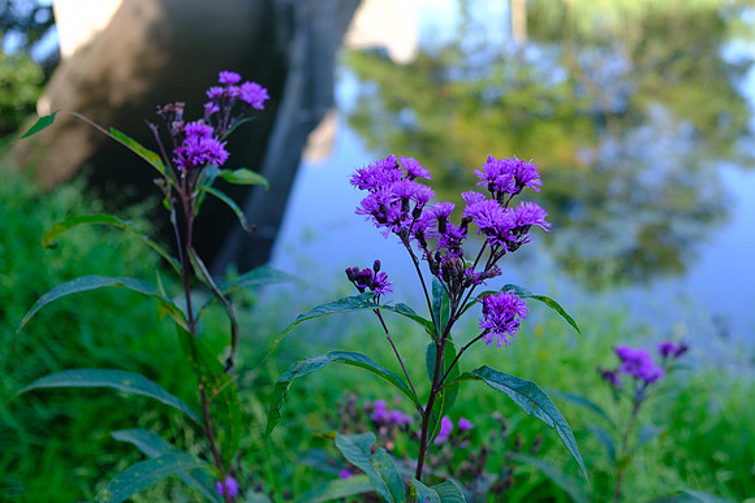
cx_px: 378
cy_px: 252
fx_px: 881
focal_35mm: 42
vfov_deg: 31.9
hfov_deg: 46.4
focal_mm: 27.7
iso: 200
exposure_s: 1/170
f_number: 3.2
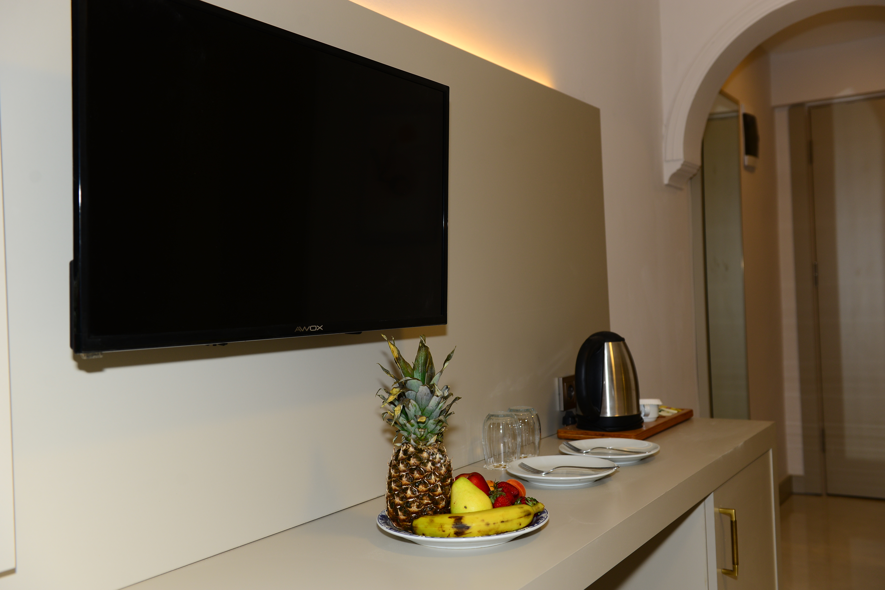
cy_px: 295
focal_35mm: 35
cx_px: 442
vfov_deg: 37.9
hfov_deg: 54.4
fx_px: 860
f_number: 5
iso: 200
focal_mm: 35
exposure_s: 1/60
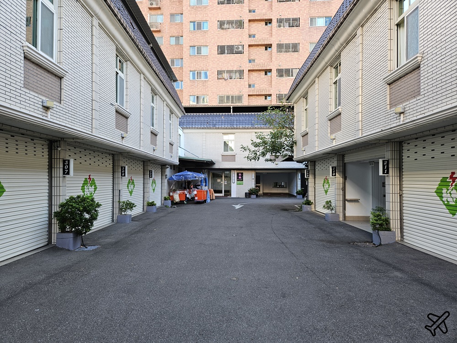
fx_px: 304
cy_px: 172
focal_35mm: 23
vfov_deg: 58.9
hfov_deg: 73.9
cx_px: 228
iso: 40
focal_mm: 5.4
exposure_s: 1/120
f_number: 1.8
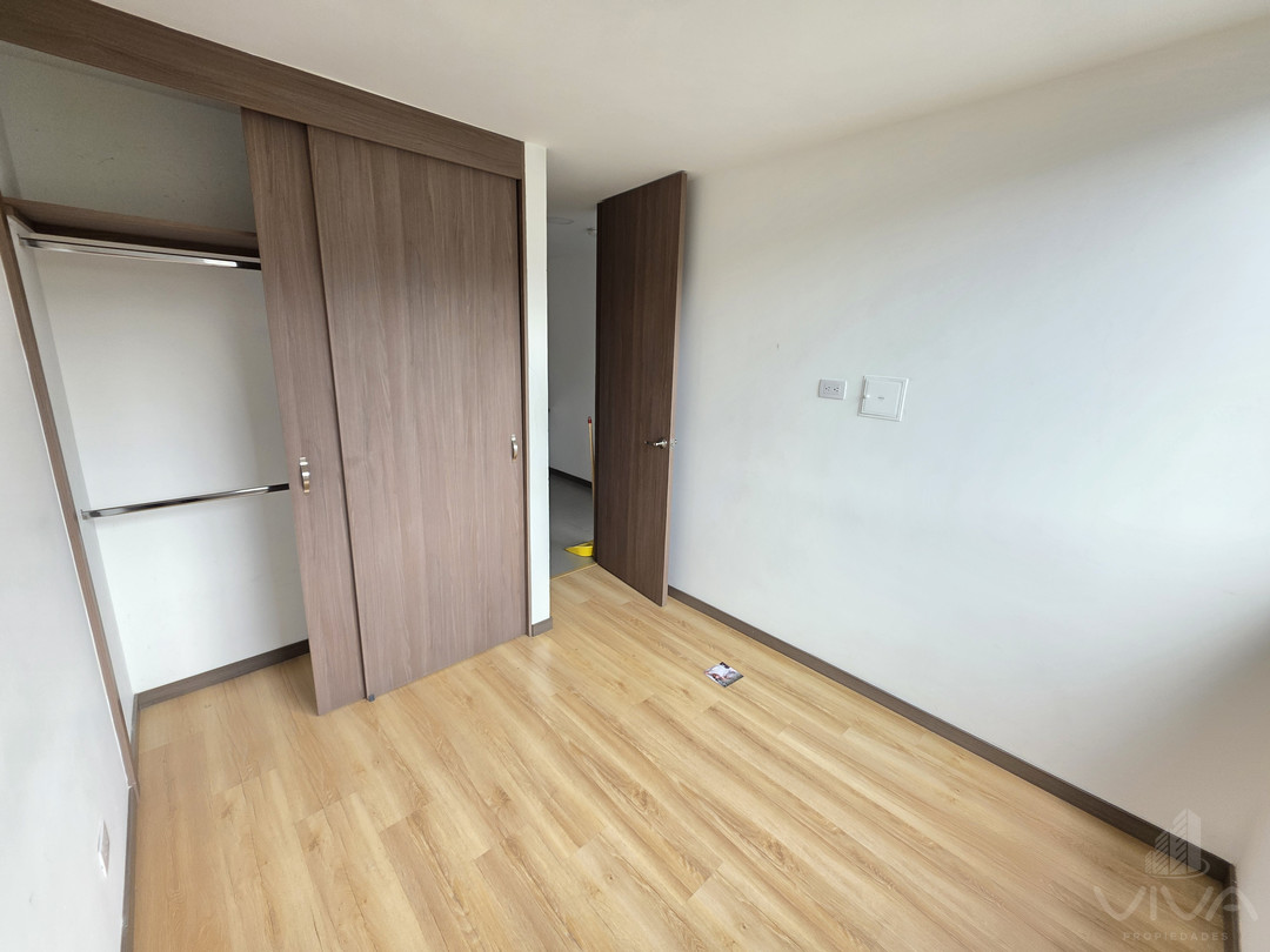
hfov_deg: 106.2
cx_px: 635
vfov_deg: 89.9
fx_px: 477
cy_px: 476
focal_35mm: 13
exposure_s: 1/120
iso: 80
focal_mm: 2.2
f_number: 1.9
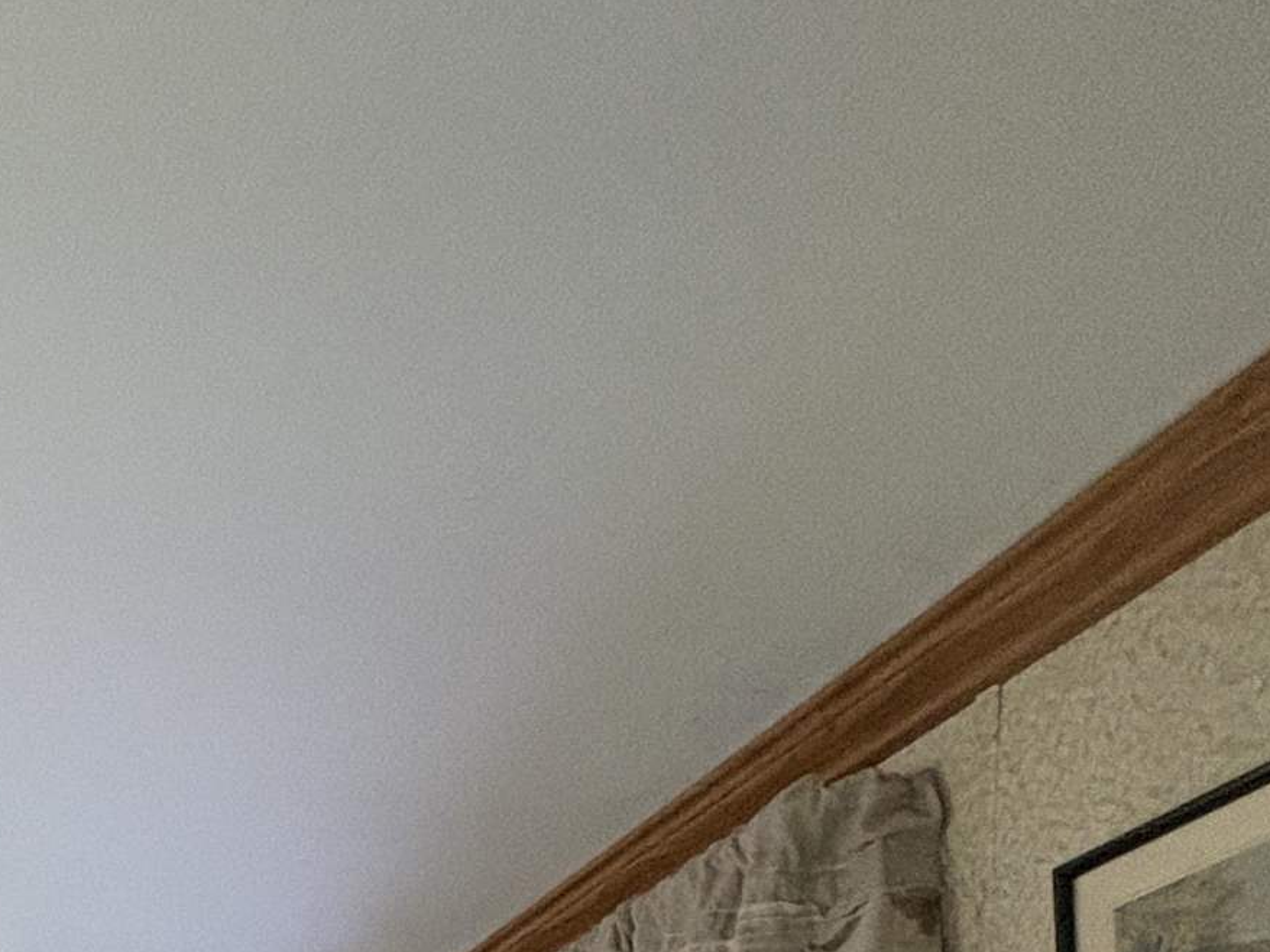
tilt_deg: -0.9
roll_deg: +1.3
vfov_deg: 22.4
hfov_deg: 29.8
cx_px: -438
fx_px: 1797
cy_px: 1544
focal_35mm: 49
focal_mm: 2.22
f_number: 2.2
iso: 400
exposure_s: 1/60
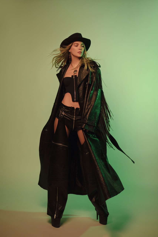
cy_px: 118
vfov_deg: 39.6
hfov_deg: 27.0
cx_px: 79
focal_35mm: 50
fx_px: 329
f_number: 2.5
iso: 800
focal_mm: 50
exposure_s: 1/320
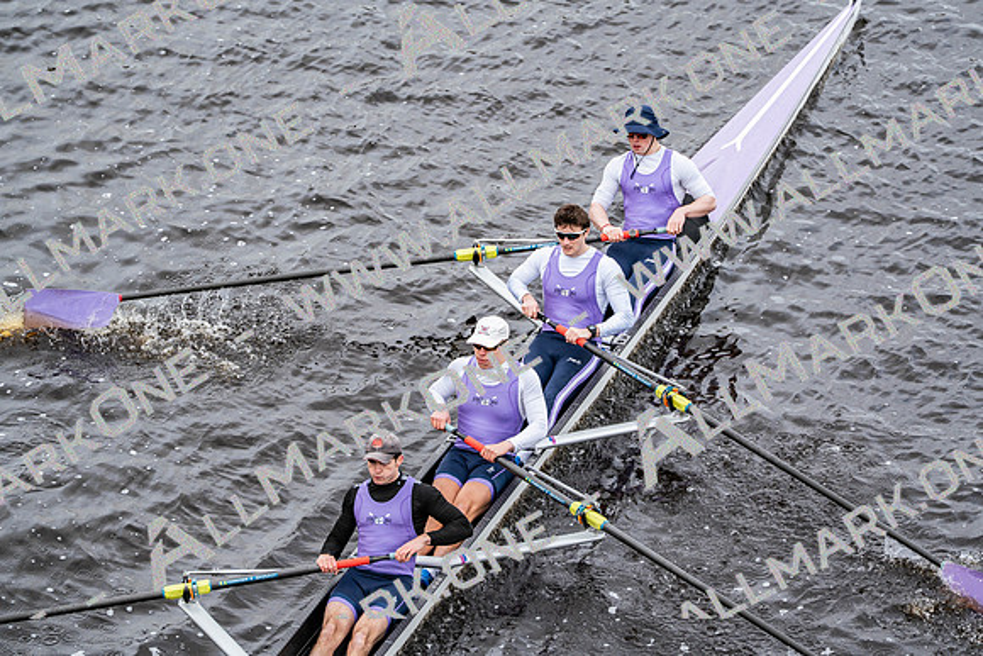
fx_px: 5462
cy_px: 328
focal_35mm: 200
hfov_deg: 10.3
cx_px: 492
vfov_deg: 6.9
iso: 400
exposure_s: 1/2000
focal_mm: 200
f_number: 2.8
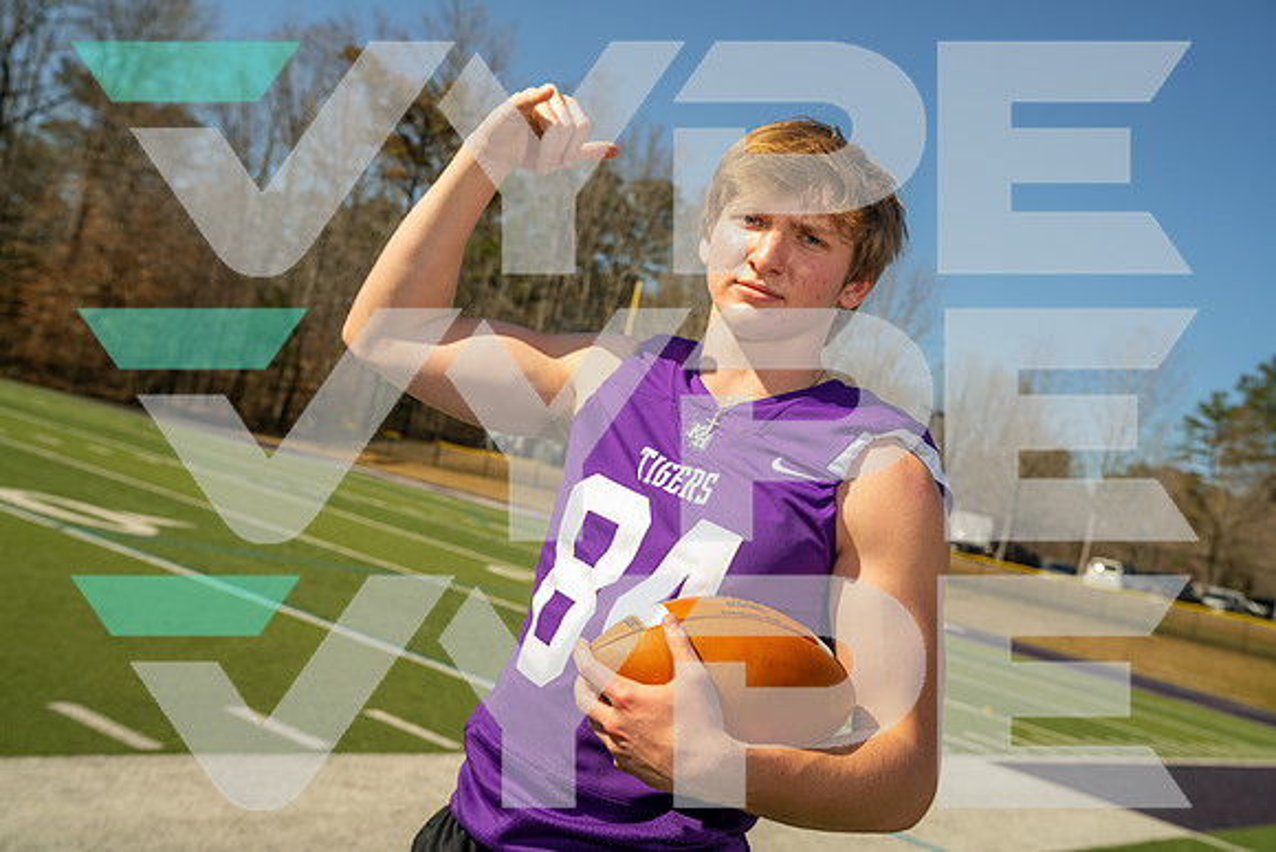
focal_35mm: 42
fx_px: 1489
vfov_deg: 31.9
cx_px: 638
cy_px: 426
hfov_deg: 46.4
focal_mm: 42
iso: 100
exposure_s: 1/125
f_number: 5.6
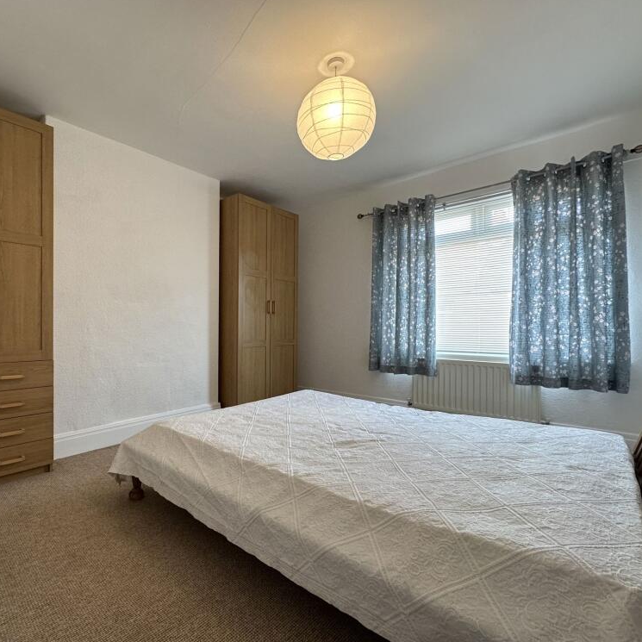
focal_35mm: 17
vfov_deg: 84.0
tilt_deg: +0.4
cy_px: 325
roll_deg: -0.7
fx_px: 357
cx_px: 252
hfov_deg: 82.8
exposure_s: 1/100
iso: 125
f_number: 2.2
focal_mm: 2.22
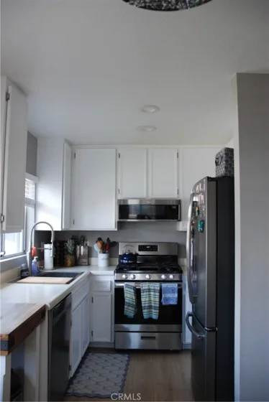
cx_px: 134
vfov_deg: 61.9
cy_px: 201
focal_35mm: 30
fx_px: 336
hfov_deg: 43.7
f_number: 3.8
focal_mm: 20
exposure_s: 1/100
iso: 400
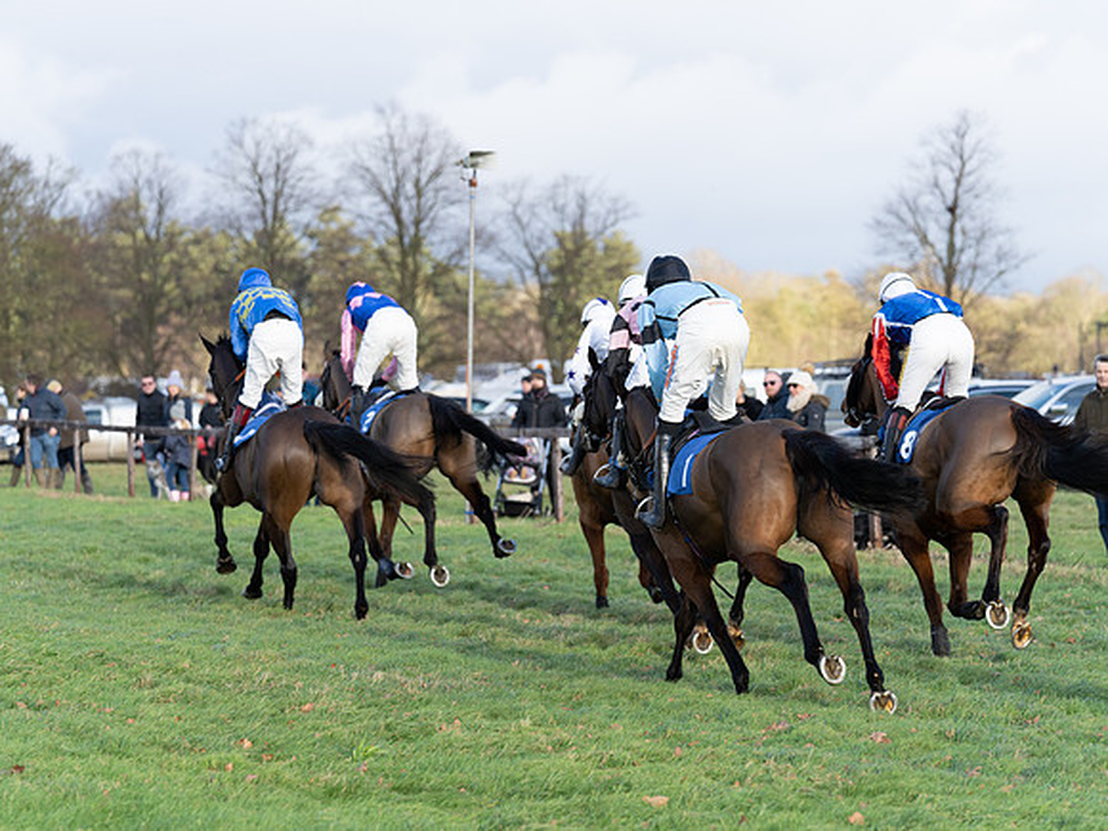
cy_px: 416
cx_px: 554
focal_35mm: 147
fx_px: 4709
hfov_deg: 13.4
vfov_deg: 10.1
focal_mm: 136
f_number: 4
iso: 400
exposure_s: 1/1000
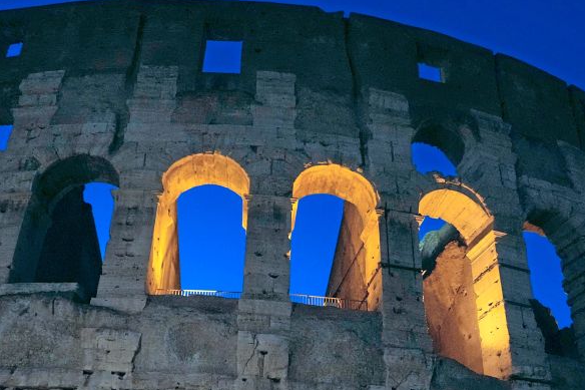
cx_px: 300
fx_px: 552
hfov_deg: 55.8
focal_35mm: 34
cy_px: 377
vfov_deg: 35.6
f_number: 2.8
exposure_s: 1/100
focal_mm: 16
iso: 6400
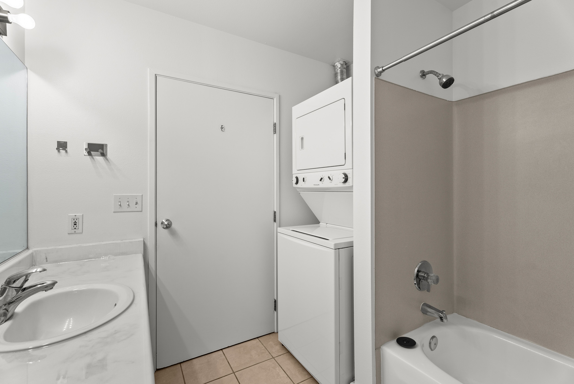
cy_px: 192
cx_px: 287
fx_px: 255
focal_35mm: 16
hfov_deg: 96.7
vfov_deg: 73.8
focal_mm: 16
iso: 400
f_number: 8
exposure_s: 1/8
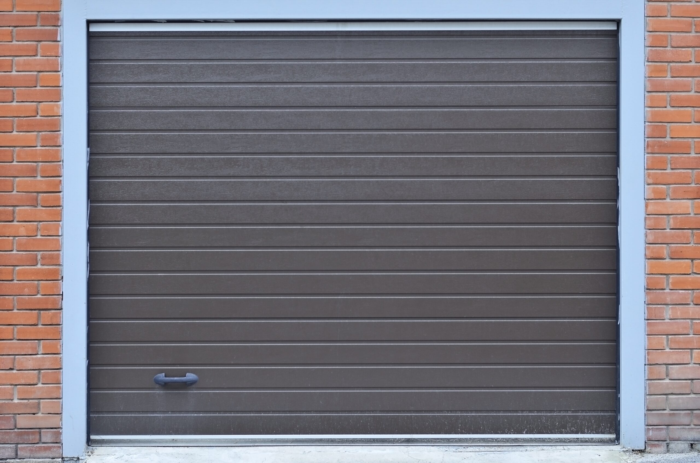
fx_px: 1455
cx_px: 350
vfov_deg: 18.1
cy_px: 232
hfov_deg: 27.0
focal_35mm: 75
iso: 100
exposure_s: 1/125
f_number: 3.5
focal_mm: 50
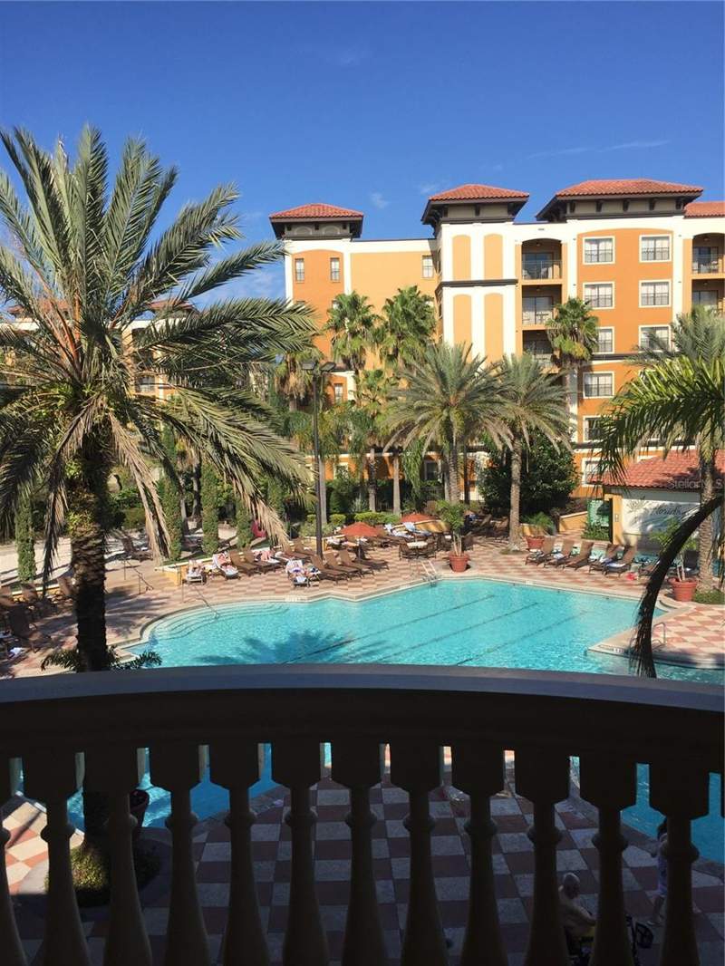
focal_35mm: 29
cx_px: 362
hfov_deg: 48.2
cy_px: 483
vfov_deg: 61.6
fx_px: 810
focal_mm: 4.15
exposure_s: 1/2198
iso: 32
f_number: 2.2
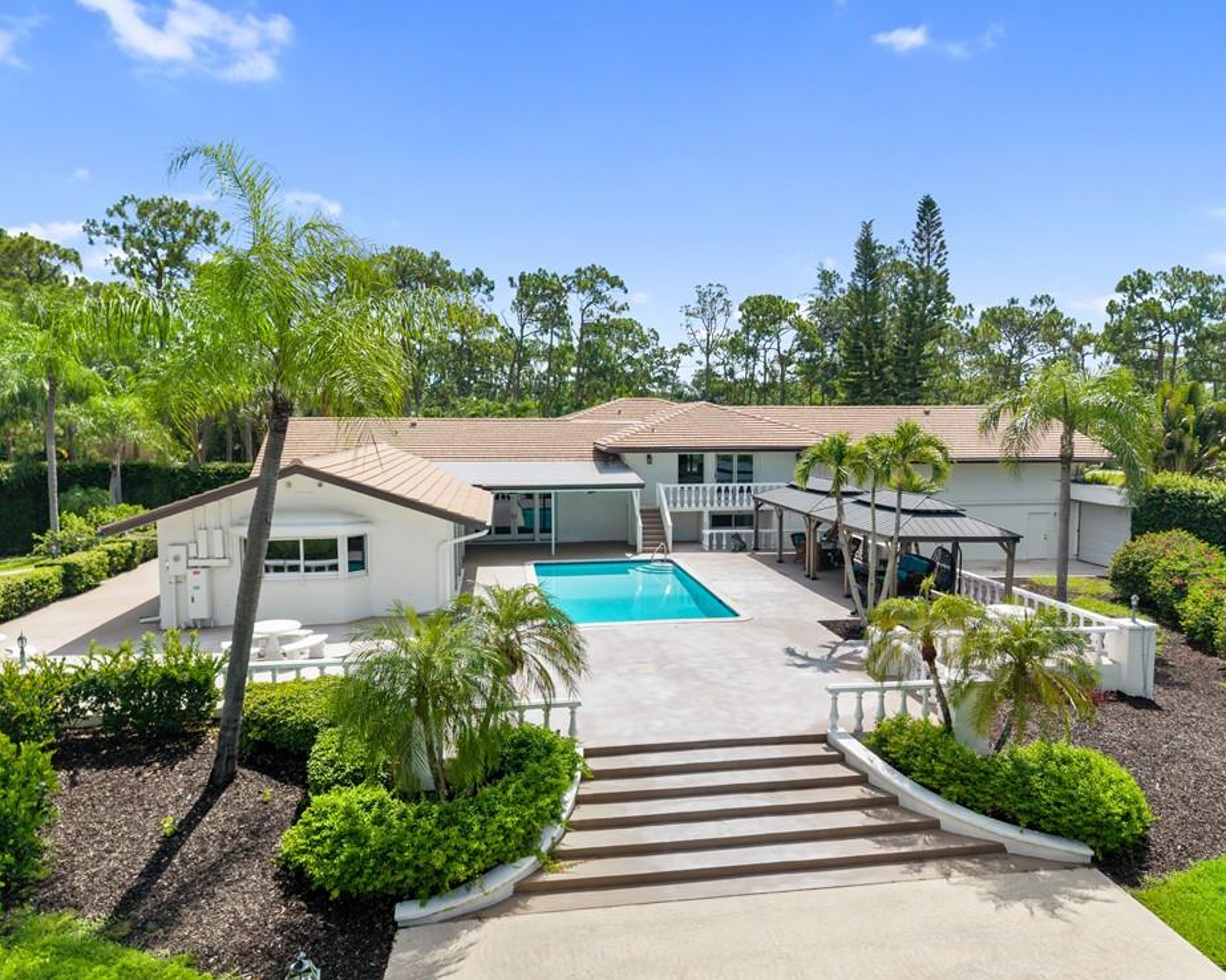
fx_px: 943
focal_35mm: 26
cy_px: 498
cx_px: 657
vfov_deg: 54.9
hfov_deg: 66.0
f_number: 1.8
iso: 100
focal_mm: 8.67
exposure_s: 1/500
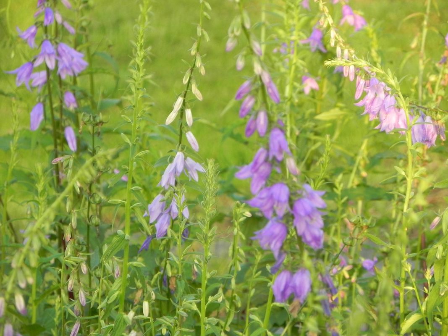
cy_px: 168
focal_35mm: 377
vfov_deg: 3.9
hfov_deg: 5.3
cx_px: 224
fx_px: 4879
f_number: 5
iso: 160
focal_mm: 67.2
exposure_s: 1/80
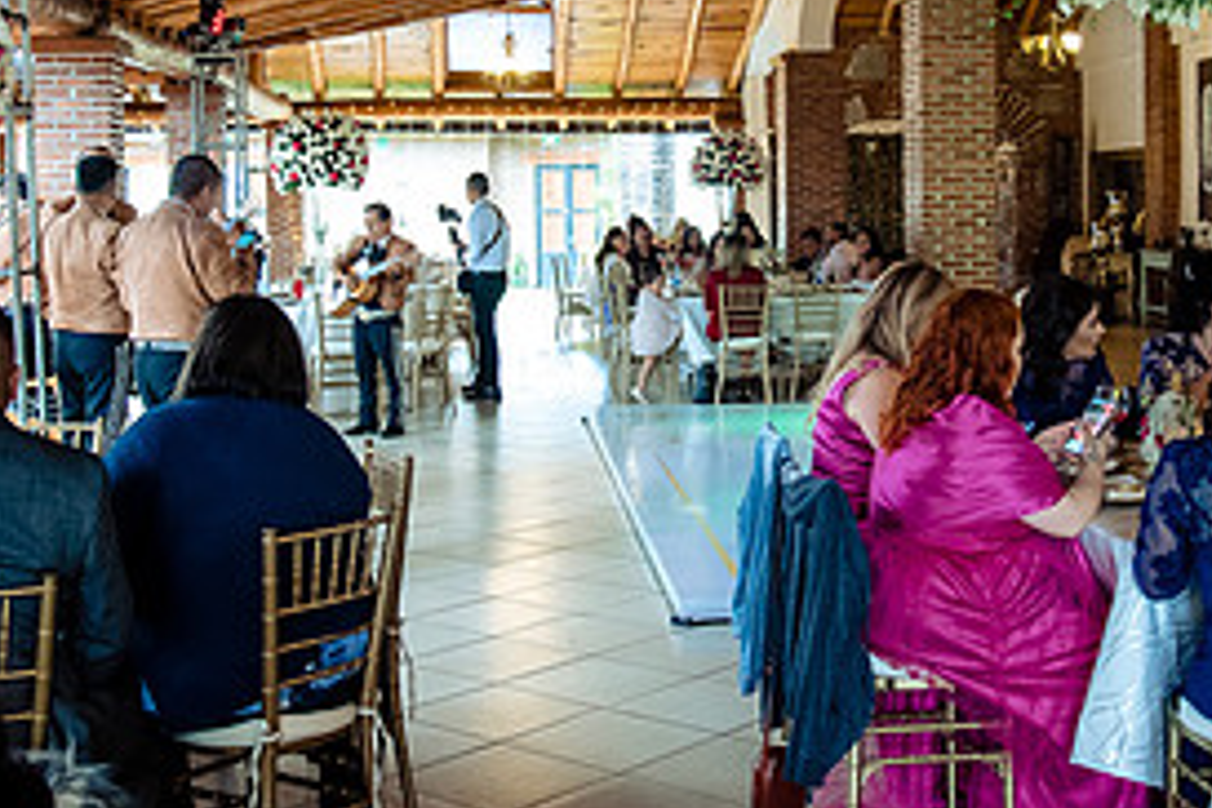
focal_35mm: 53
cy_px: 255
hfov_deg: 37.5
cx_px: 666
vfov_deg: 25.4
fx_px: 1784
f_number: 4
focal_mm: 24
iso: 3200
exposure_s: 1/160
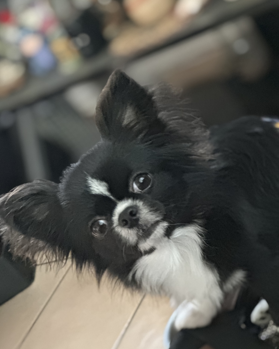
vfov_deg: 23.6
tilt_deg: -20.2
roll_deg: +41.0
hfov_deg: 18.9
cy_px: 183
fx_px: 836
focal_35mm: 81
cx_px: 138
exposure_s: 1/15
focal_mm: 9
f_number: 2.8
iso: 1000
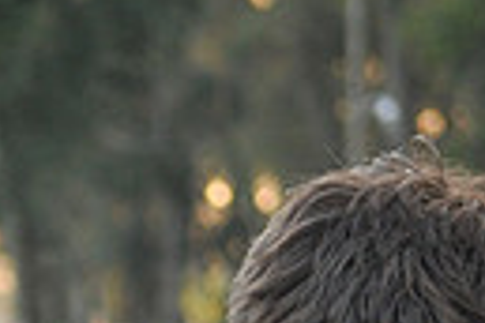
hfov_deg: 5.4
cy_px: 712
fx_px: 5001
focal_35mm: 371
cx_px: -451
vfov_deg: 3.7
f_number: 4
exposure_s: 1/200
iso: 400
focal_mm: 55
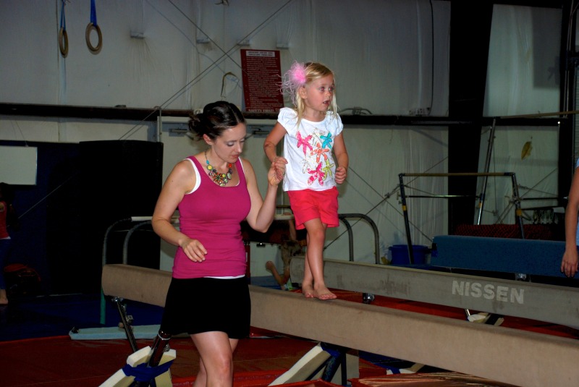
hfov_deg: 26.0
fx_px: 1256
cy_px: 194
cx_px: 290
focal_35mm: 78
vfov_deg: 17.5
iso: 250
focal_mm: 52
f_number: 5
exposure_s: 1/60
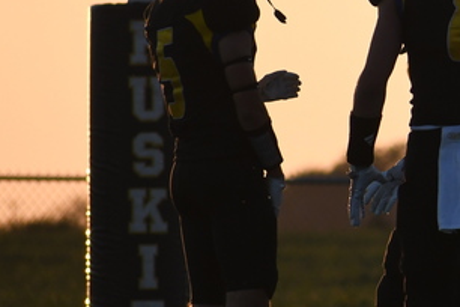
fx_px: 19242
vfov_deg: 0.9
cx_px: 684
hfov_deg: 1.4
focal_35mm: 1506
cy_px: 87
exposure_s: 1/1600
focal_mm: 300
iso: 800
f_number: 6.3
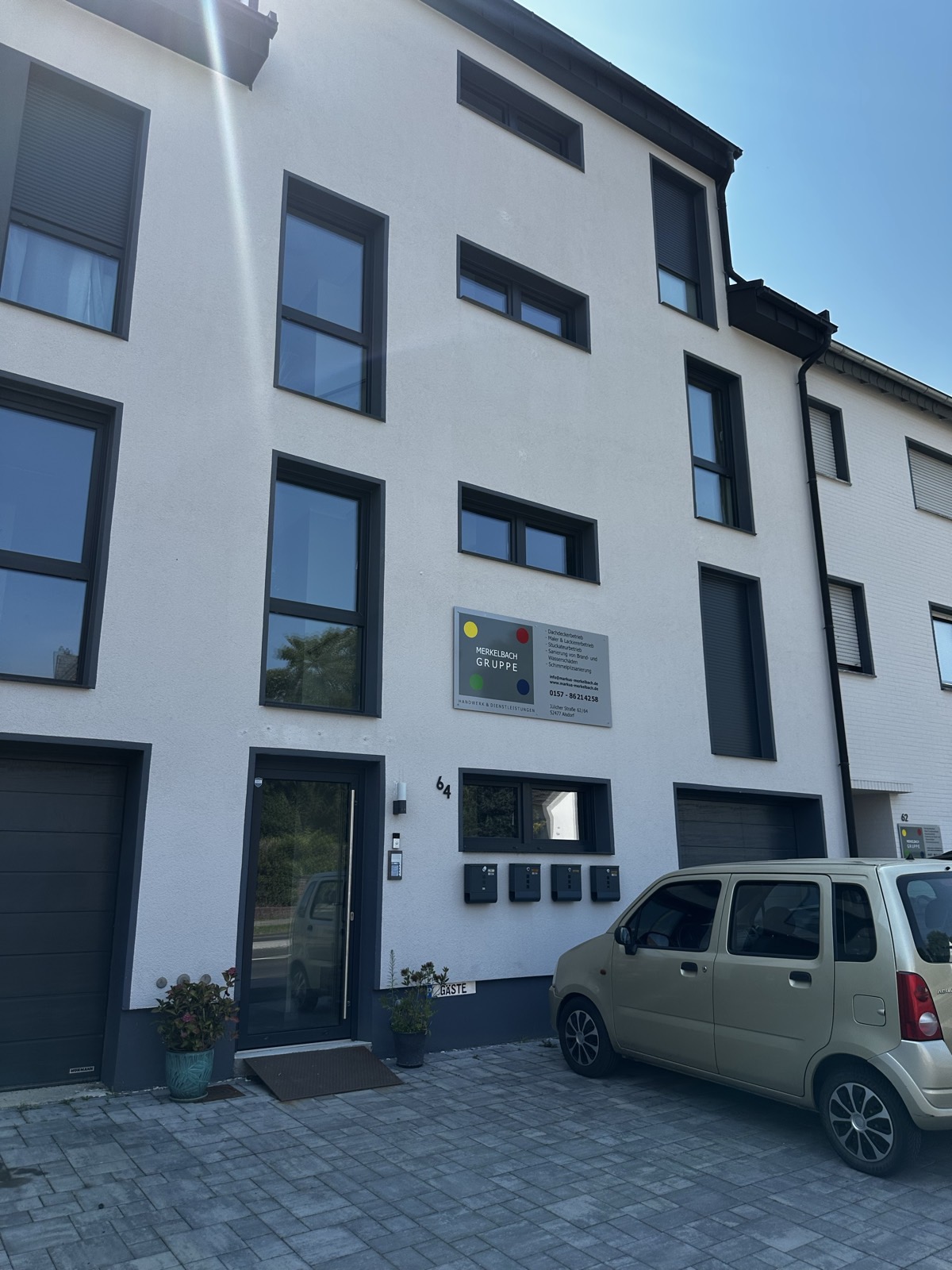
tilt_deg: +14.4
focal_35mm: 24
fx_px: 880
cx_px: 476
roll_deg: +0.4
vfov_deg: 71.6
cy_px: 635
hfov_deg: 56.8
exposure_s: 1/2070
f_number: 1.78
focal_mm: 6.86
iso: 80
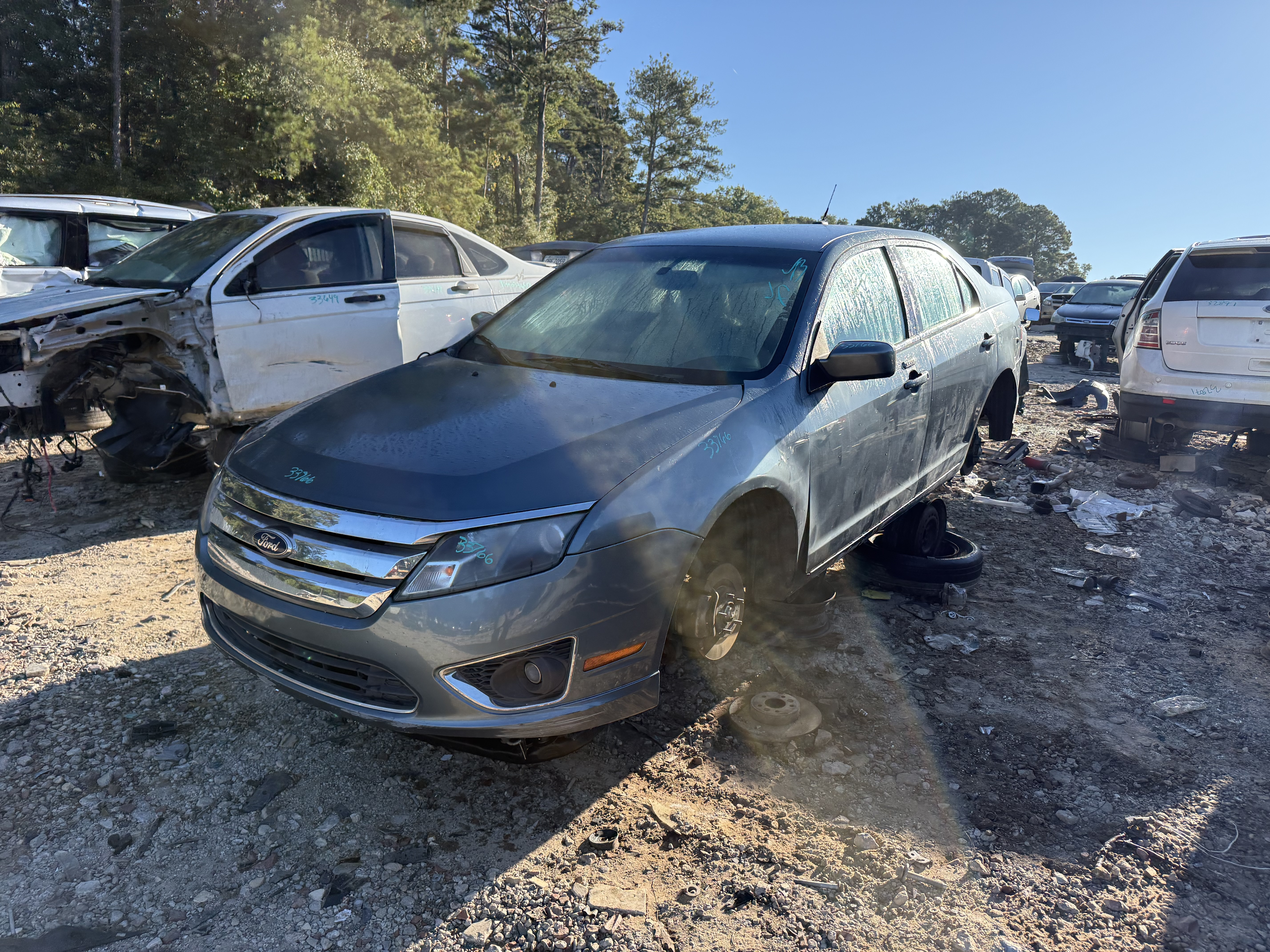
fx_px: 881
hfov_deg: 71.6
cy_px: 476
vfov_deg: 56.8
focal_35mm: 24
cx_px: 635
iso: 100
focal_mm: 6.76
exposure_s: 1/2053
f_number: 1.78
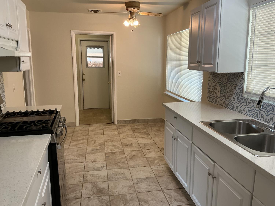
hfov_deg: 61.7
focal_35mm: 29
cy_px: 103
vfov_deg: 48.2
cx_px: 138
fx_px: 230
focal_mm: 3
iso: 50
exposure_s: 1/60
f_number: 1.8
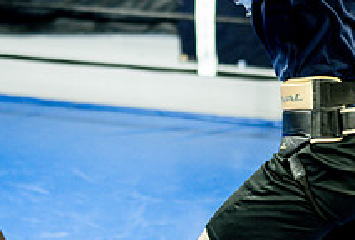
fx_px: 1059
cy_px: 34
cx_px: 152
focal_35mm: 107
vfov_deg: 12.8
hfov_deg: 19.0
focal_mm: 35
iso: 1600
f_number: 1.4
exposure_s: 1/500
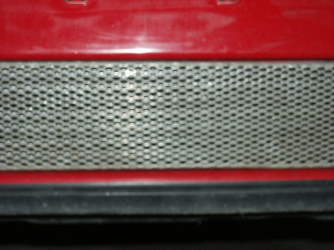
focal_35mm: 84
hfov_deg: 23.3
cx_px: 167
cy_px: 125
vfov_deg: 17.6
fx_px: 810
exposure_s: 1/90
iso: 200
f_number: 3.5
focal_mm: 20.81
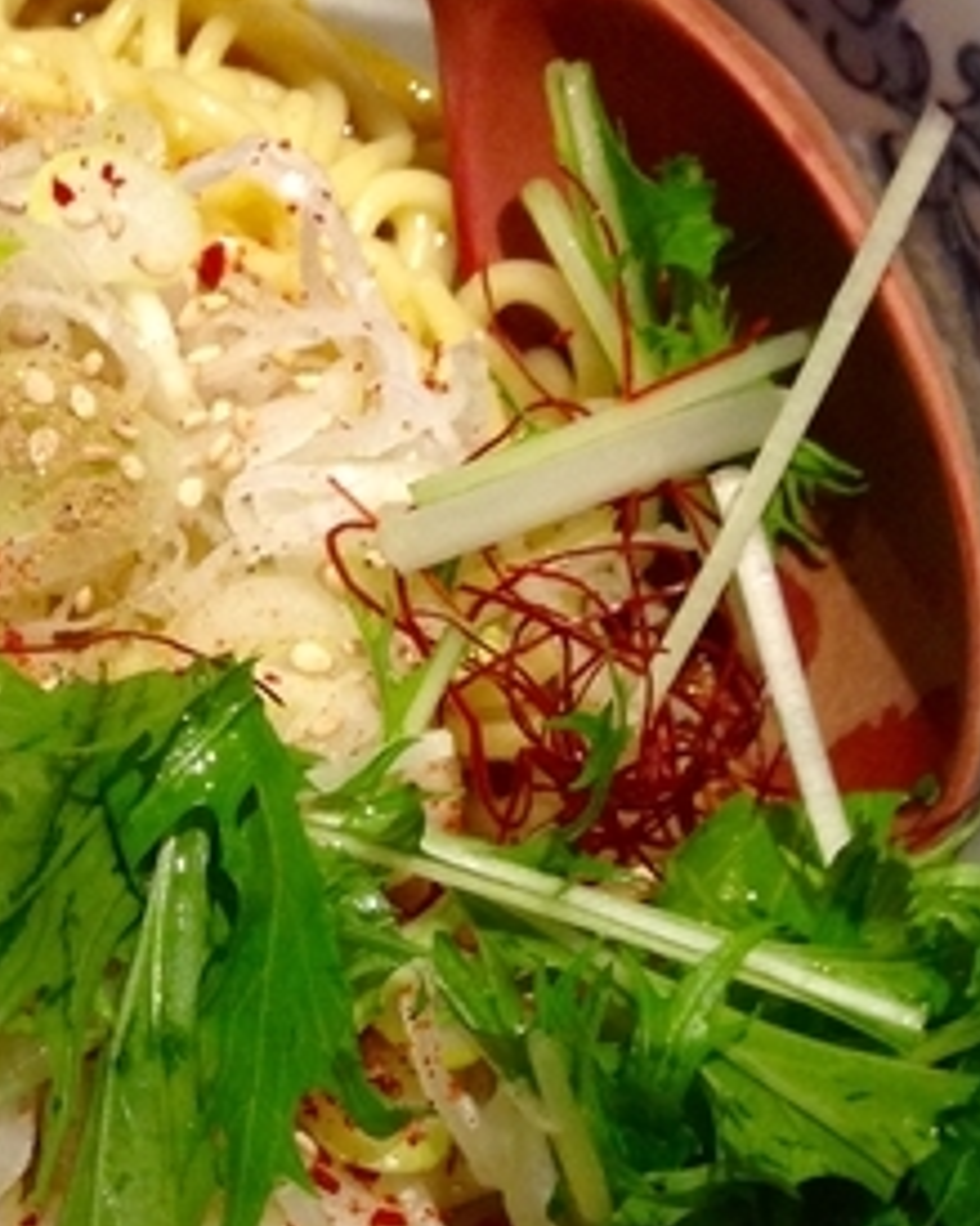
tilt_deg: -62.2
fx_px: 3410
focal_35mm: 94
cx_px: -157
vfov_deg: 20.4
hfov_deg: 15.8
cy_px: 479
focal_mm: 4.12
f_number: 2.4
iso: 160
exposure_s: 1/20
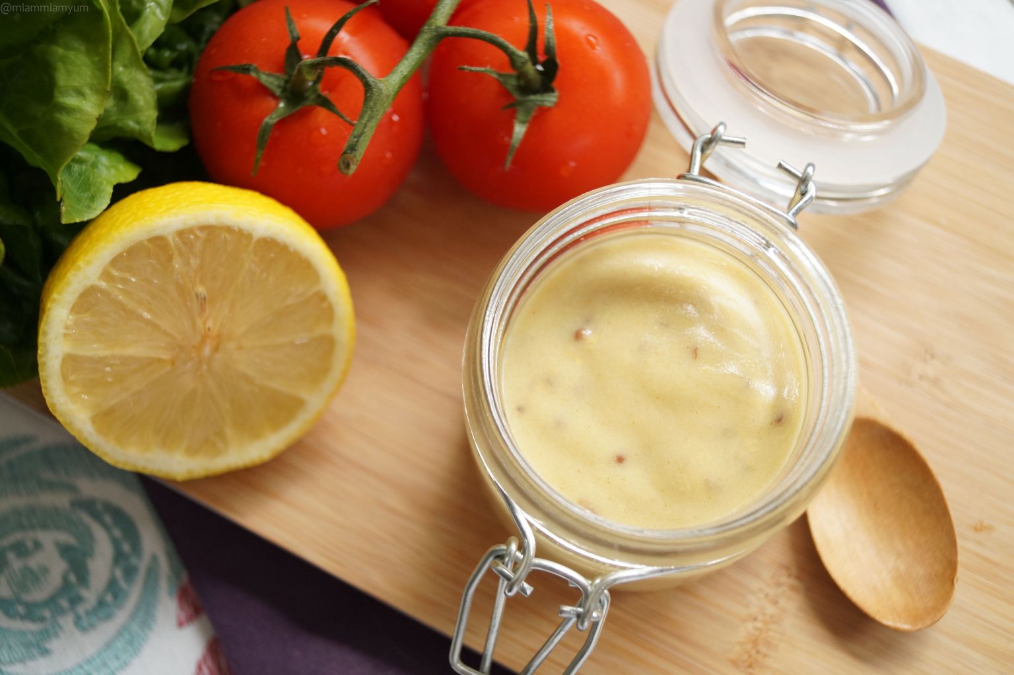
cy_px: 338
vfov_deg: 31.9
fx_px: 1182
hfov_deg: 46.4
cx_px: 507
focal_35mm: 42
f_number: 4.5
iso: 500
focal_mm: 28
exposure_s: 1/60
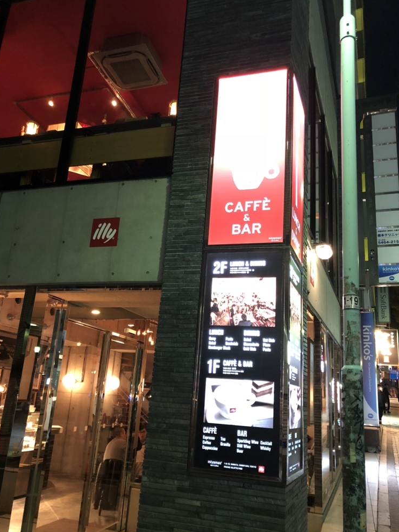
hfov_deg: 48.2
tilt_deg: +17.6
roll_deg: -3.0
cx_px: 200
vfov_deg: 61.6
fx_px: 446
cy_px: 271
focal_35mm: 29
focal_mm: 3.99
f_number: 1.8
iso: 100
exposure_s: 1/4
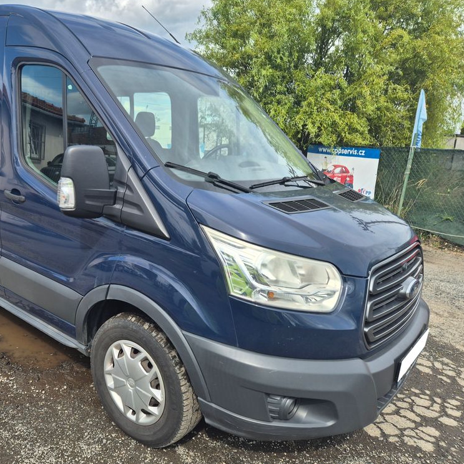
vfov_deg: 57.3
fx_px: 425
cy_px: 232
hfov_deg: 56.1
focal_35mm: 28
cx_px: 154
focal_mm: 5.4
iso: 25
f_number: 1.8
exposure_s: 1/1020
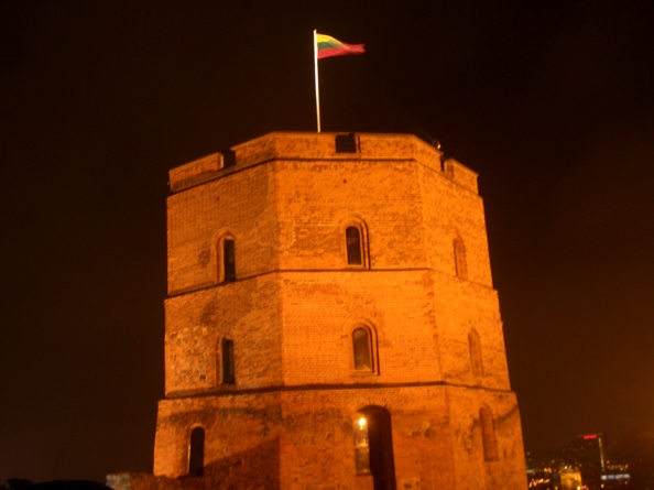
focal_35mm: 41
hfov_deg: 45.8
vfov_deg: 35.1
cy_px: 245
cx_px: 327
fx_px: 774
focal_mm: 6.8
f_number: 2.8
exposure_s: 1.3
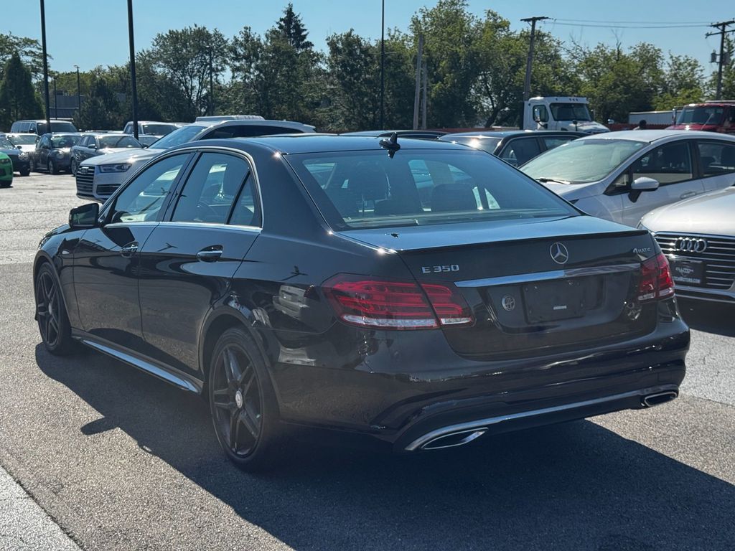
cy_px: 276
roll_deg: -0.3
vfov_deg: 30.3
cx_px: 368
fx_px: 1019
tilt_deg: -8.0
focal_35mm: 48
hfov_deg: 39.7
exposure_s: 1/2833
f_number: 1.78
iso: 64
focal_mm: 6.76
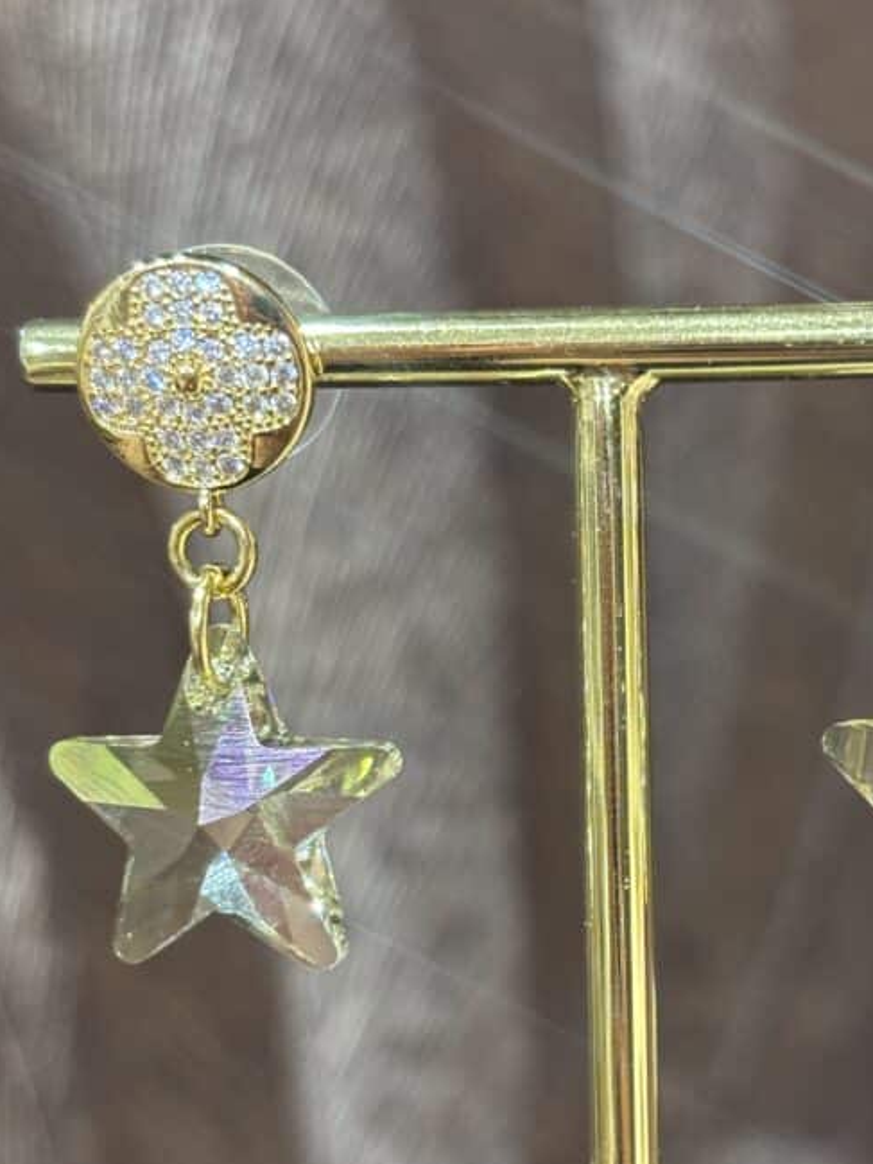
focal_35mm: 82
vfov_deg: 23.8
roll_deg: +1.5
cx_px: 622
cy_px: 732
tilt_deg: -9.6
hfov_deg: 17.9
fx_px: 2756
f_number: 1.6
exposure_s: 1/50
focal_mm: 5.96
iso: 100
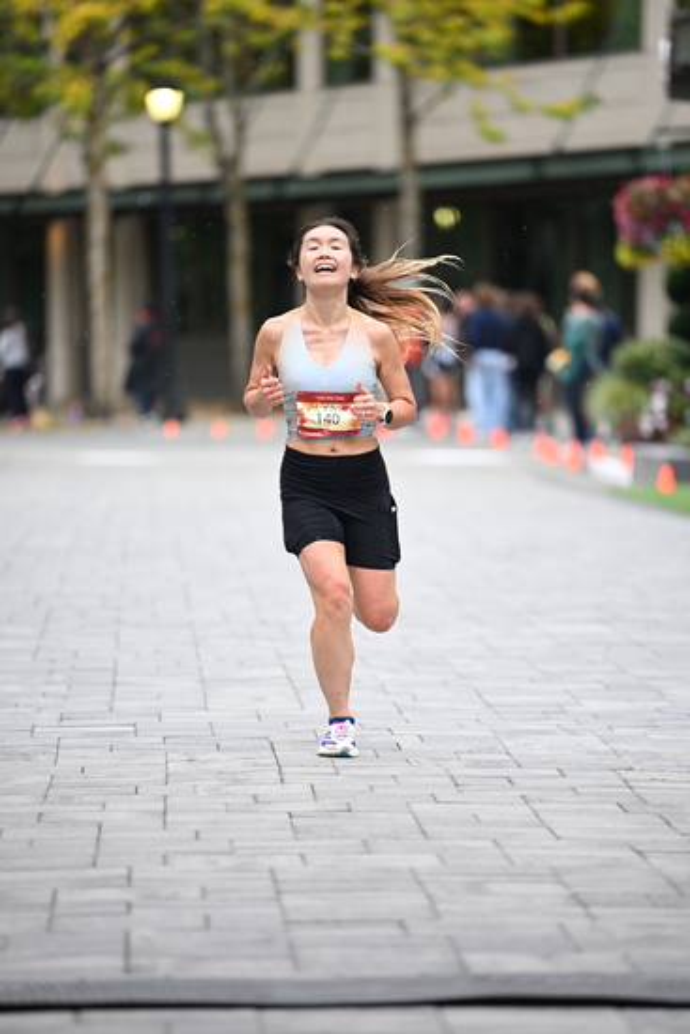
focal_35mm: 200
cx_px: 345
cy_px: 517
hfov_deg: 6.9
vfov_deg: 10.3
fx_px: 5746
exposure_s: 1/1250
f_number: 2.8
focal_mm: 200
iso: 1250
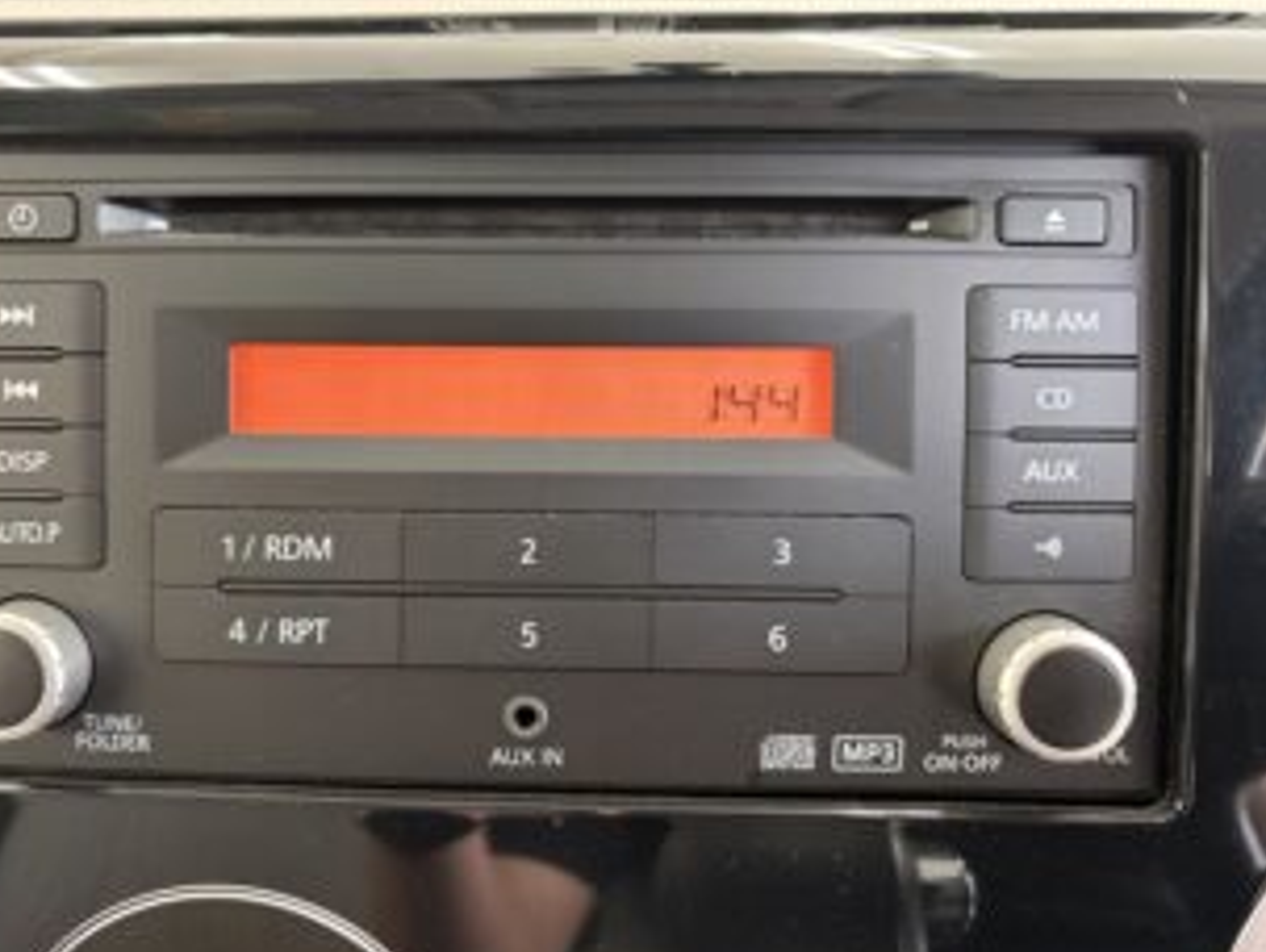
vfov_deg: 46.8
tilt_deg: -29.6
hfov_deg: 59.7
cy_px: 424
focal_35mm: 30
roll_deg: +0.4
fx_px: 1098
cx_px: 560
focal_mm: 5.96
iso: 500
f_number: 1.6
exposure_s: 1/47
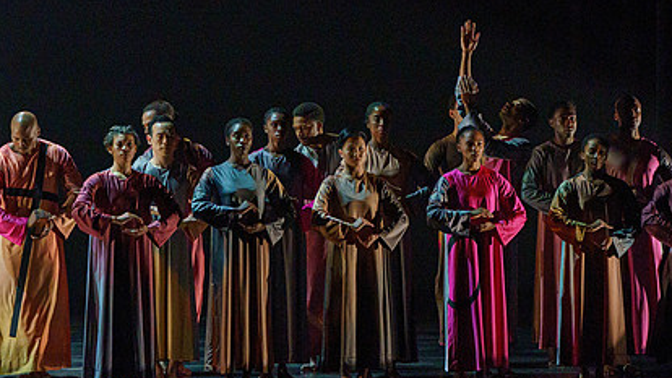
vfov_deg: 3.7
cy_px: 76
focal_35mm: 325
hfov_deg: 6.6
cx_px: 407
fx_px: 5792
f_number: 5.6
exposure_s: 1/250
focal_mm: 187
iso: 6400
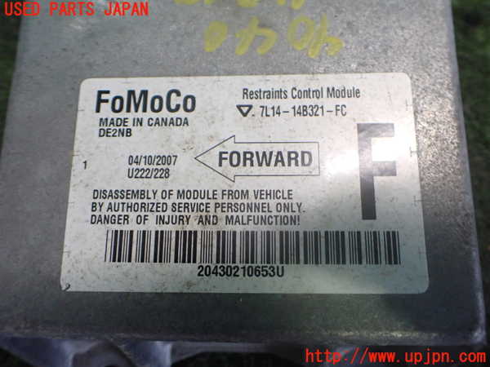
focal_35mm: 30
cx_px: 245
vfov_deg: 46.8
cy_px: 184
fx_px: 425
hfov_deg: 60.0
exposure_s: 1/125
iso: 640
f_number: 2.3
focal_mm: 5.4
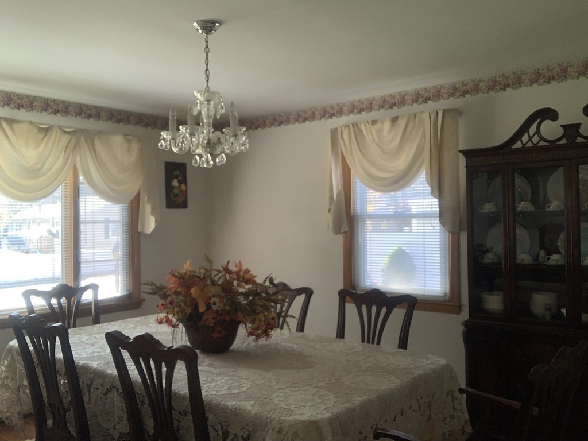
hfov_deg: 56.8
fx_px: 544
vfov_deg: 44.2
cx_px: 294
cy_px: 220
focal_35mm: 32
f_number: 2.2
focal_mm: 2.87
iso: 25
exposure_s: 1/74
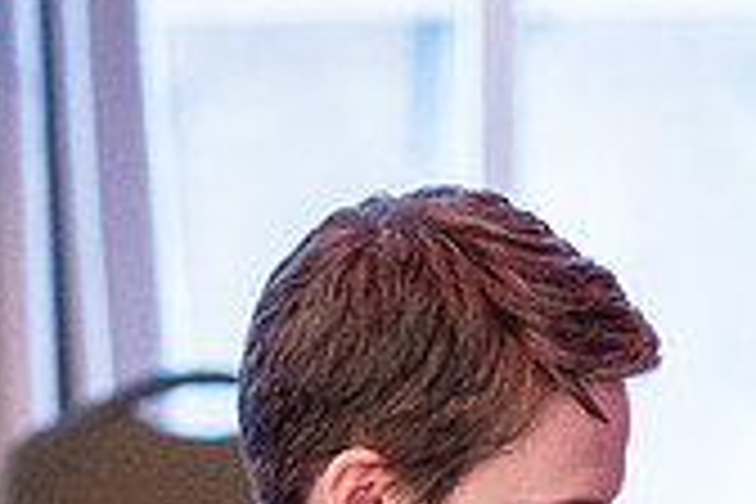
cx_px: 886
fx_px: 7622
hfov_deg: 5.7
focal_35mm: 363
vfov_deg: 3.8
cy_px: 767
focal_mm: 70
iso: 6400
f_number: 2.8
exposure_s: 1/60
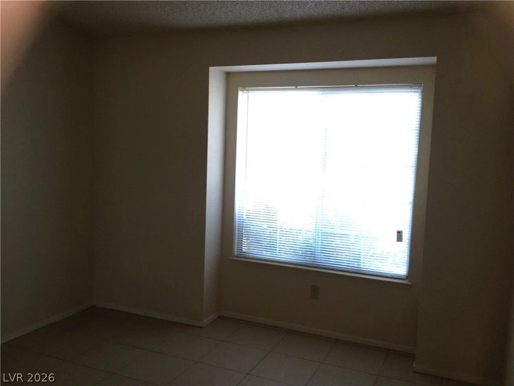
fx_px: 520
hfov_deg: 52.6
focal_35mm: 35
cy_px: 193
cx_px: 257
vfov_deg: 40.7
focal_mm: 4.28
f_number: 2.4
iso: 100
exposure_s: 1/50
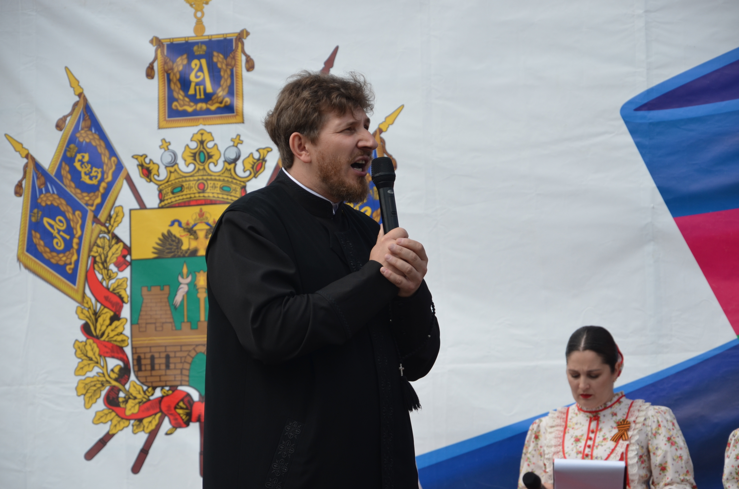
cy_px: 244
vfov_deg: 9.9
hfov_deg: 14.9
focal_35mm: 138
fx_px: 2827
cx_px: 370
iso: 200
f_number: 6.3
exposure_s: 1/640
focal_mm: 92
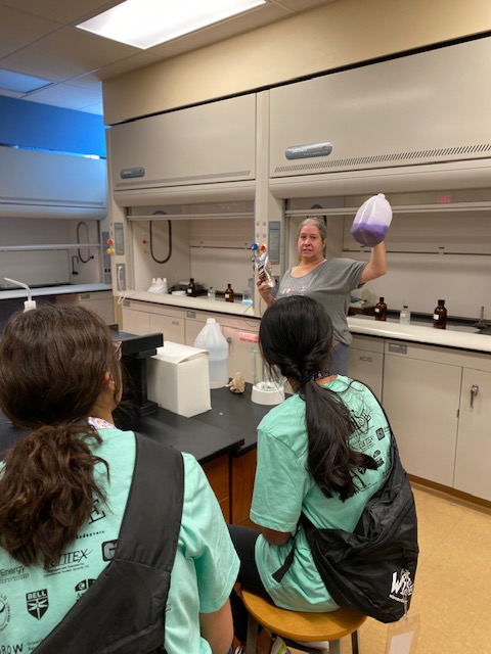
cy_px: 327
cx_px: 246
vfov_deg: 67.3
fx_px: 492
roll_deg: -0.1
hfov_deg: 53.1
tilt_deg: -9.3
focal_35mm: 26
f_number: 1.8
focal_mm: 4.25
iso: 160
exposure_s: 1/60
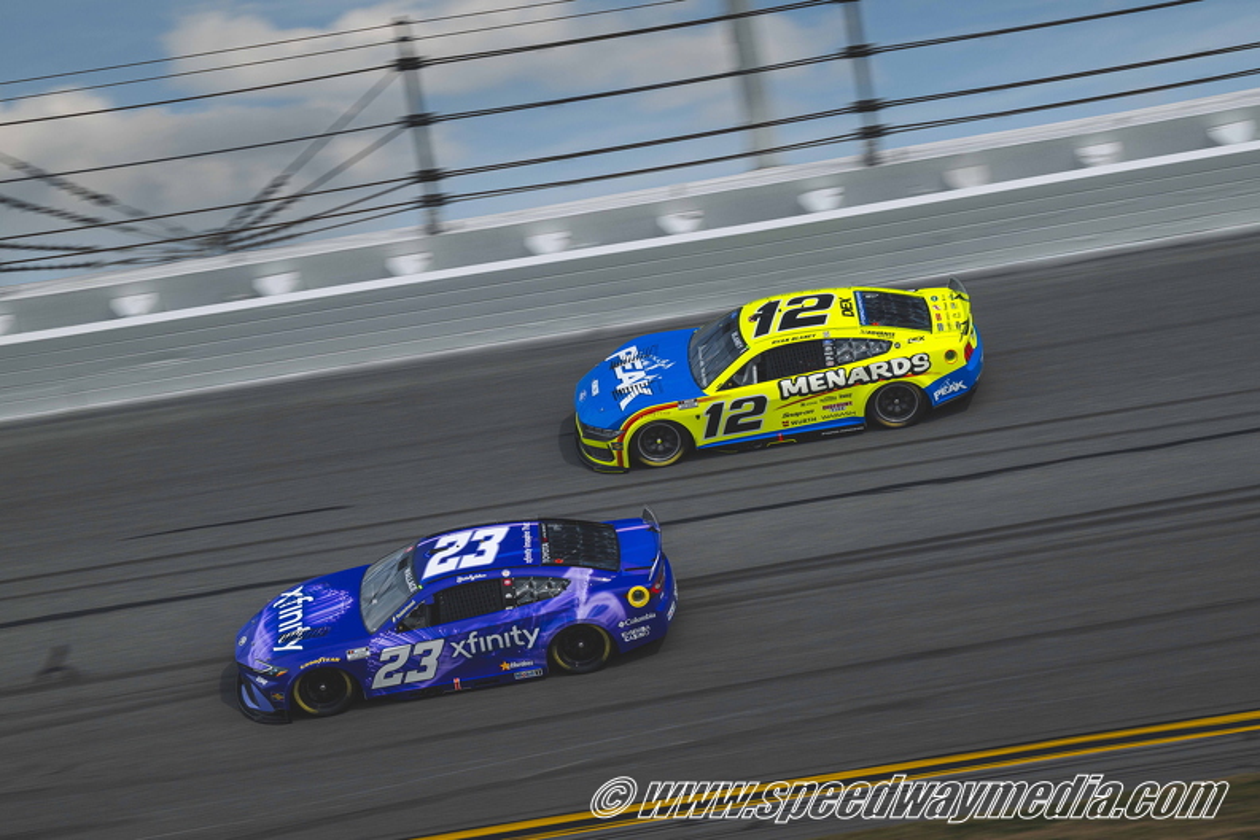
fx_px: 4060
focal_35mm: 116
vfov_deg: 11.8
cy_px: 420
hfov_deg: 17.6
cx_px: 630
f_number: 6.3
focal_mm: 116
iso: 100
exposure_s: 1/400
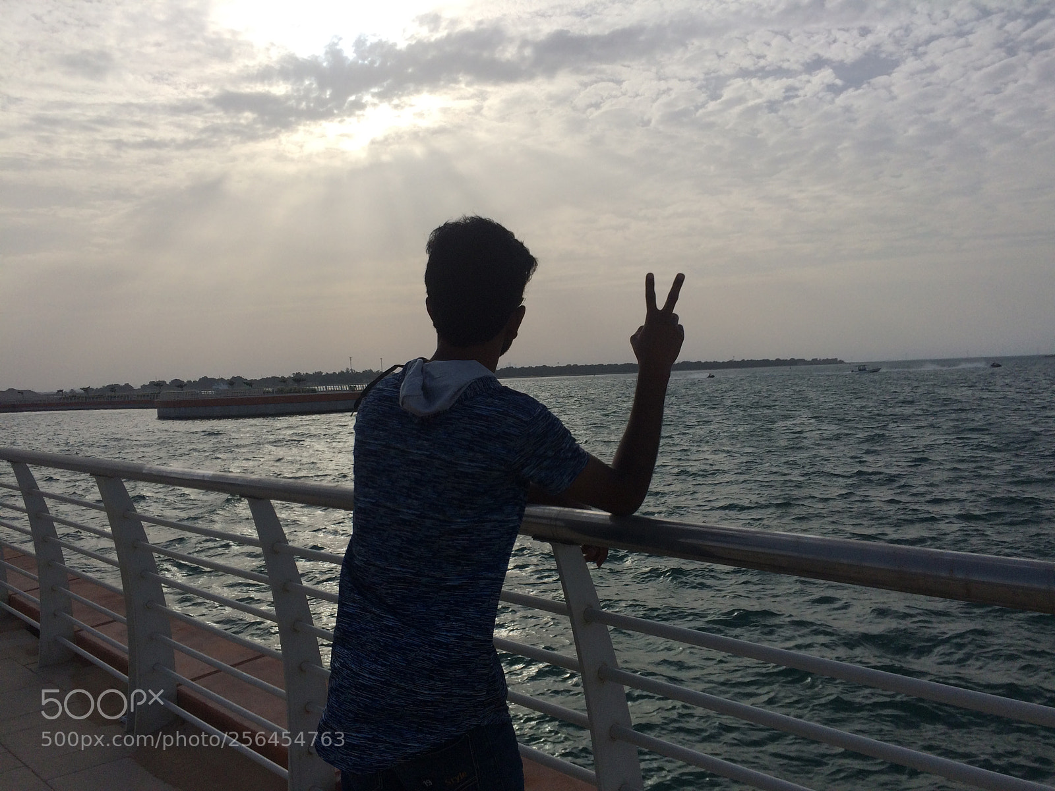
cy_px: 396
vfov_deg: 48.2
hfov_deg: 61.7
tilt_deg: -1.5
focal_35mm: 29
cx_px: 528
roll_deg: +2.0
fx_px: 884
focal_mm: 4.15
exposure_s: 1/5128
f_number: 2.2
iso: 40
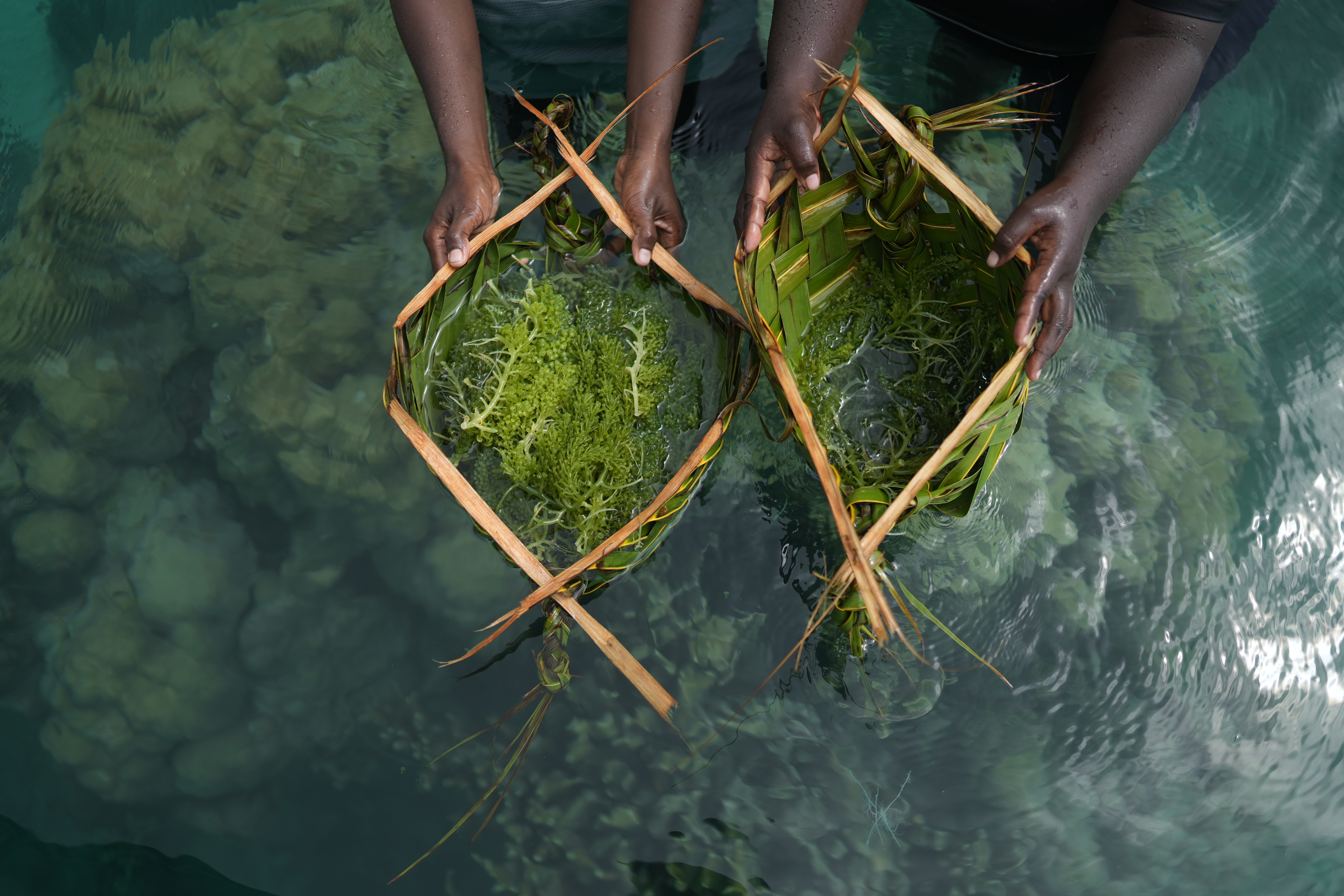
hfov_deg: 54.4
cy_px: 448
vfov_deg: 37.9
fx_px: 1307
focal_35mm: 35
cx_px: 672
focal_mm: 35
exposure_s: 1/4000
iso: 100
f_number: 1.4
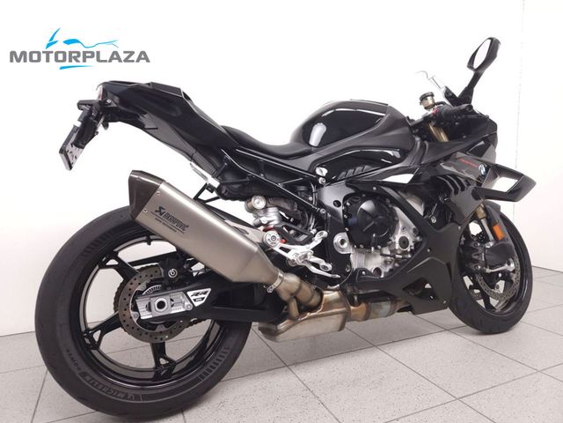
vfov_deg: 58.9
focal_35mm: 23
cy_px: 212
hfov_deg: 73.9
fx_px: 374
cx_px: 282
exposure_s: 1/45
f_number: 1.8
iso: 160
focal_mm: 5.4
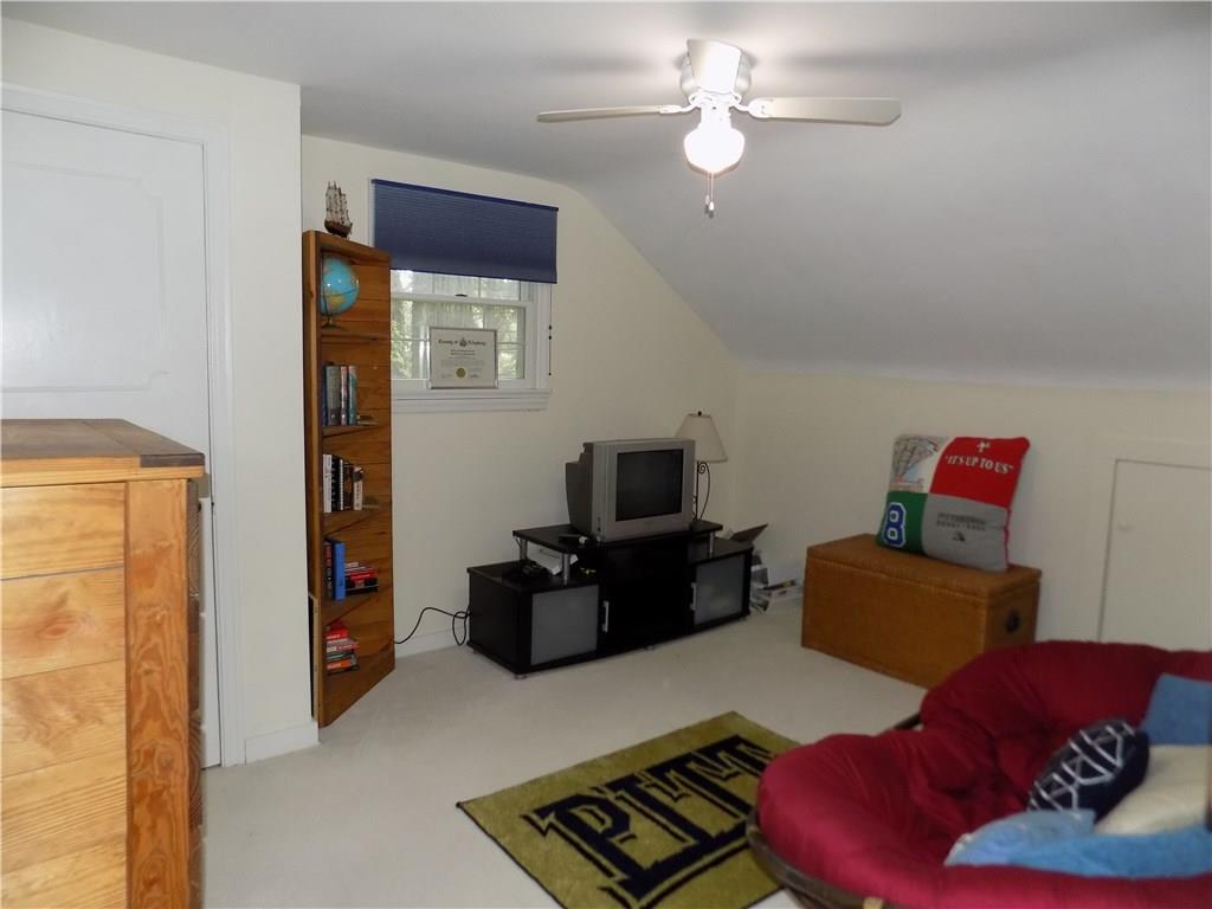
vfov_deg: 58.9
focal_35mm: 23
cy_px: 454
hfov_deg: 73.9
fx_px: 805
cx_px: 606
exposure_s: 1/30
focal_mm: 4
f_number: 3.1
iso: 200
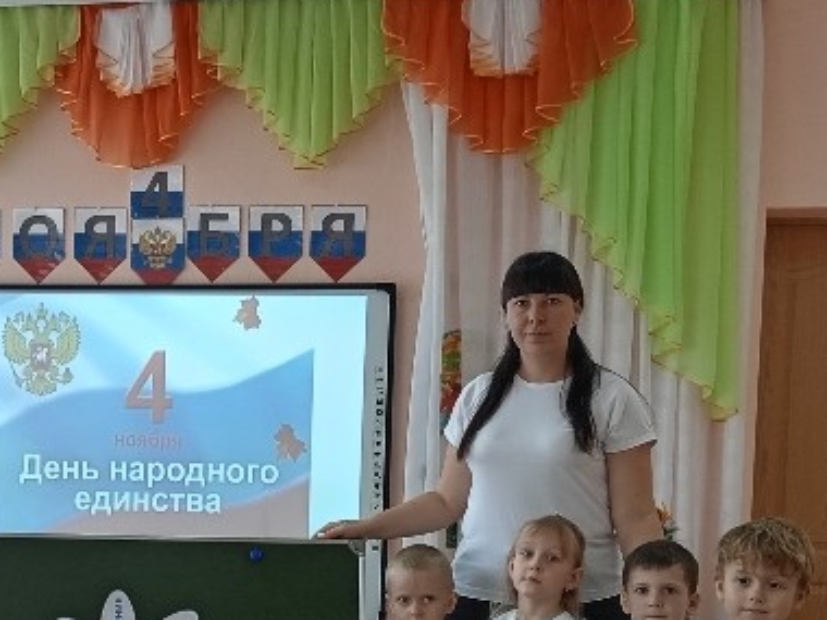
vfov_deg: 20.5
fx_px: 1672
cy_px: 581
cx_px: 91
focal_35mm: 70
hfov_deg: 26.9
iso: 141
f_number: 1.8
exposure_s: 1/50
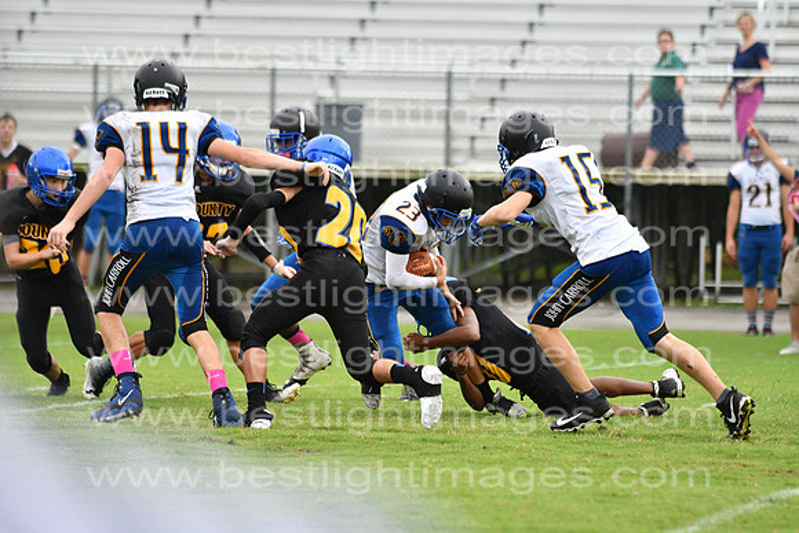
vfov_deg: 6.5
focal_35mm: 210
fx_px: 4662
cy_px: 266
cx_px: 400
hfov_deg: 9.8
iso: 800
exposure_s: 1/3200
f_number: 3.5
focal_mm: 140
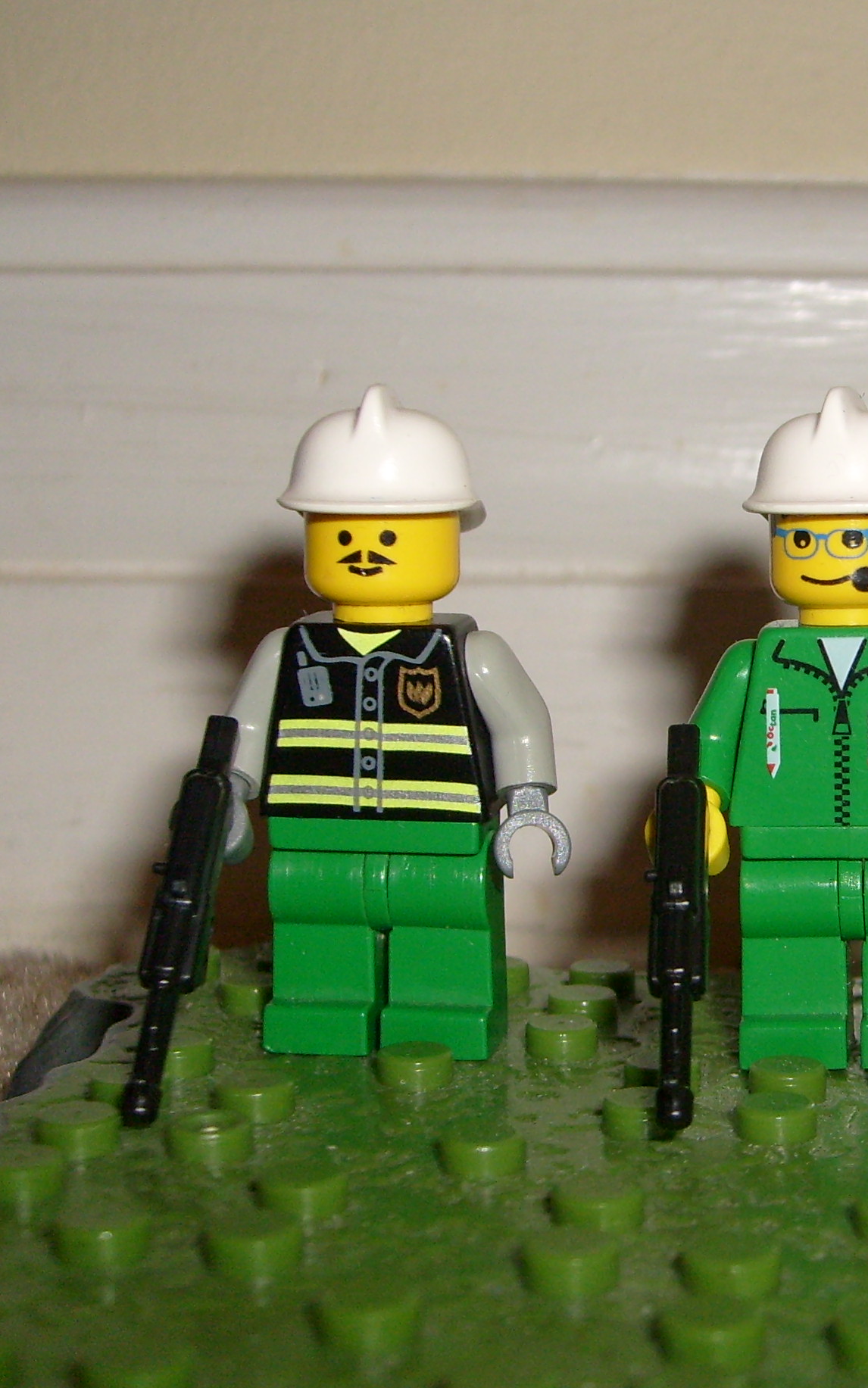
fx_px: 2157
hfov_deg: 21.6
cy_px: 691
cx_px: 939
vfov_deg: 35.7
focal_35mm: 57
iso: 100
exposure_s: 1/45
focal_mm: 5.8
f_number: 2.8
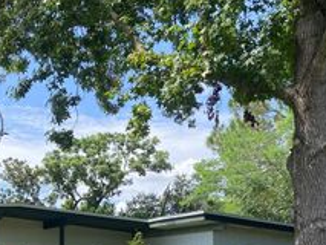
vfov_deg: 23.2
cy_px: 235
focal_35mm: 61
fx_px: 575
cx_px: 70
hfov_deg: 31.0
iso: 32
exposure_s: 1/733
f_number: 1.8
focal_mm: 4.25
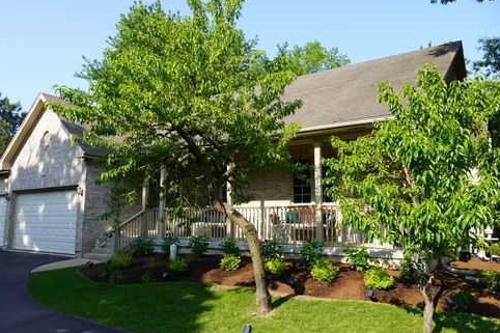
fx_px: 389
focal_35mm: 28
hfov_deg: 65.5
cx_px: 250
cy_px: 170
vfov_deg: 46.4
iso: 100
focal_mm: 18
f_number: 8
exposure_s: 1/125
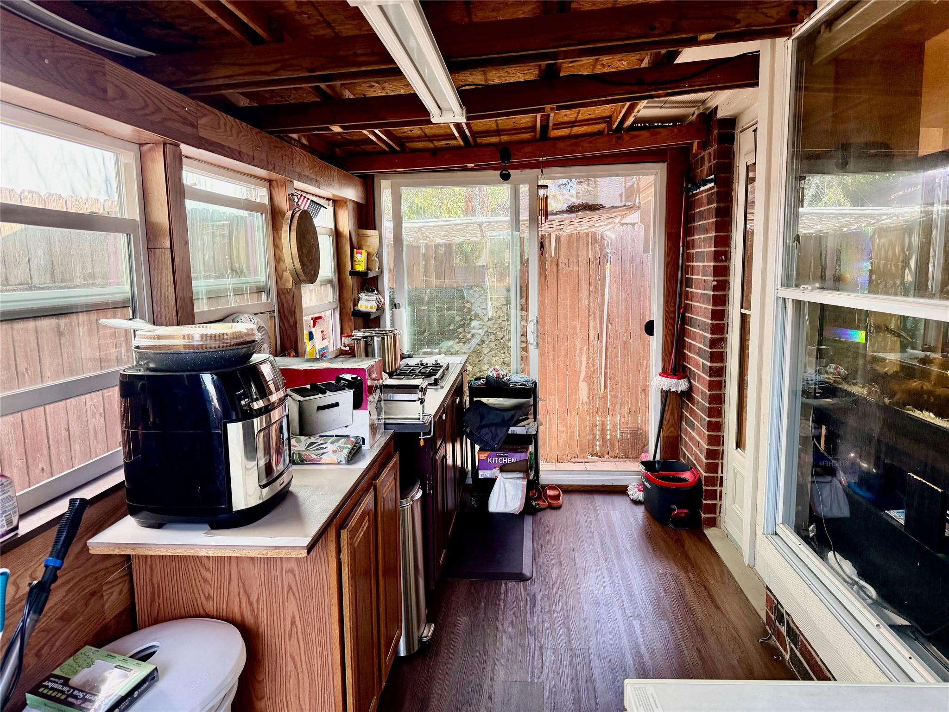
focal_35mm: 24
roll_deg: +0.4
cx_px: 474
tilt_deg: -8.1
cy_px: 356
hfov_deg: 71.6
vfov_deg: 56.8
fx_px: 658
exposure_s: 1/157
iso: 200
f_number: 1.78
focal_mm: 6.76
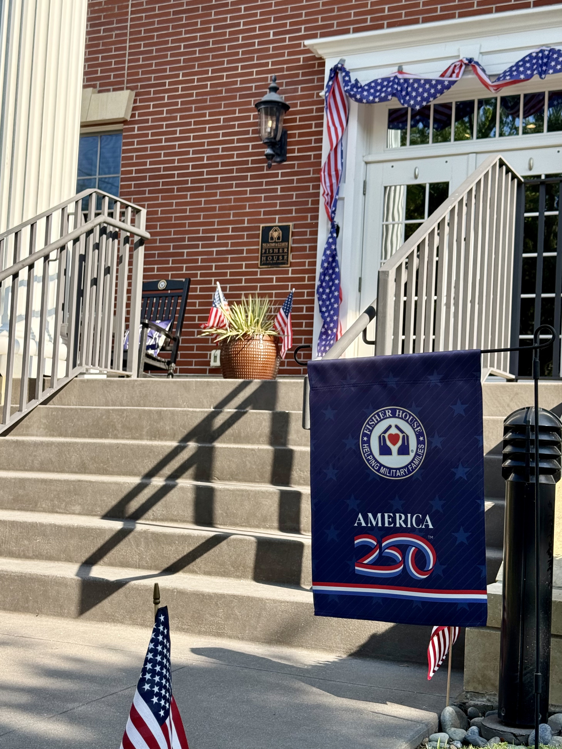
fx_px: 1039
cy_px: 374
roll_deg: -2.2
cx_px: 281
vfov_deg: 39.7
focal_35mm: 48
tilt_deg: +4.9
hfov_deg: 30.3
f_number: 1.78
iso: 100
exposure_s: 1/1403
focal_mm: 6.76
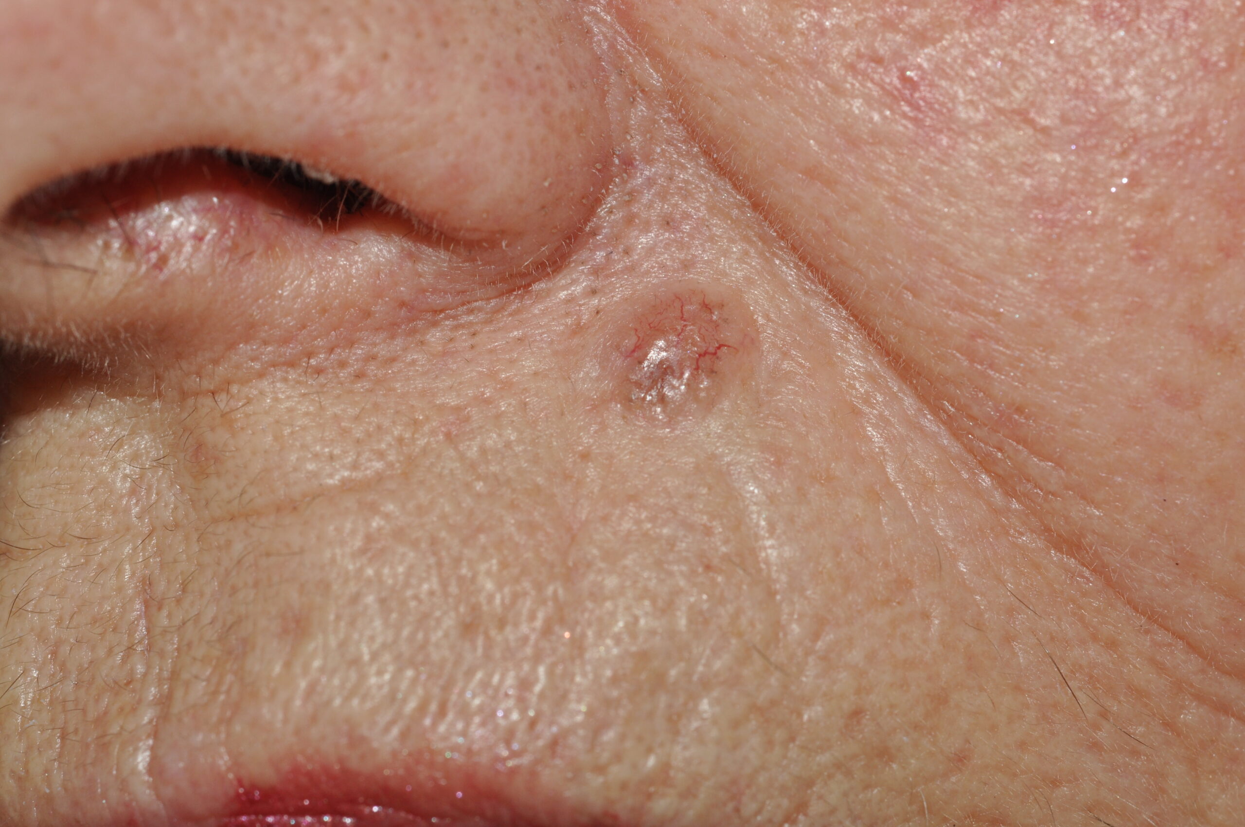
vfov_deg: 15.1
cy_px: 414
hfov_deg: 22.6
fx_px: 3109
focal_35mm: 90
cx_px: 622
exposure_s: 1/60
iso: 320
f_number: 11
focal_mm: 60
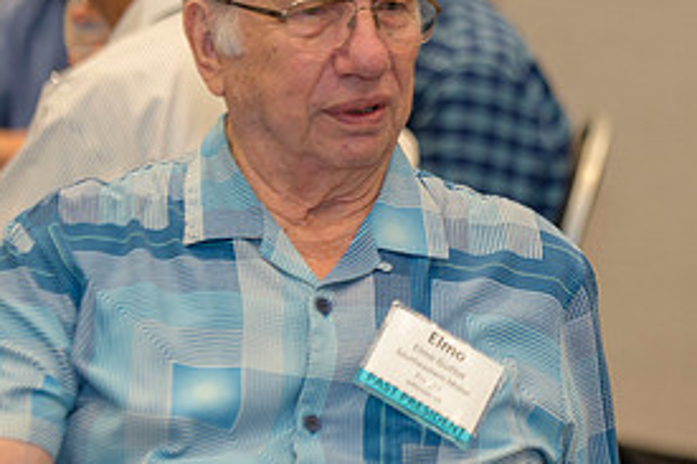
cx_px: 568
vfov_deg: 5.4
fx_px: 4895
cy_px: 269
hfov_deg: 8.1
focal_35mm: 253
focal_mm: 120
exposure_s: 1/160
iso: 1600
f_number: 2.8
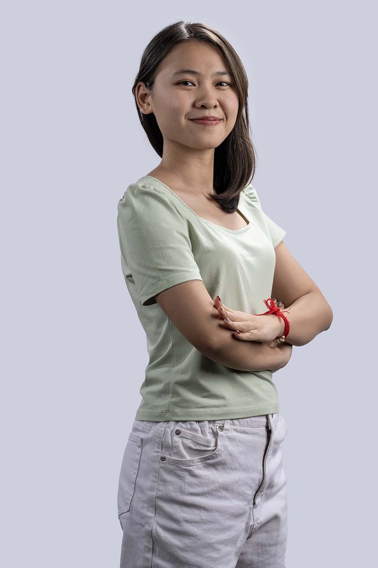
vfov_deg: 19.5
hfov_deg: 13.0
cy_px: 284
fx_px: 1654
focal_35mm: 105
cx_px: 189
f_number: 11
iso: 80
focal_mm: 105
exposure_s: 1/200
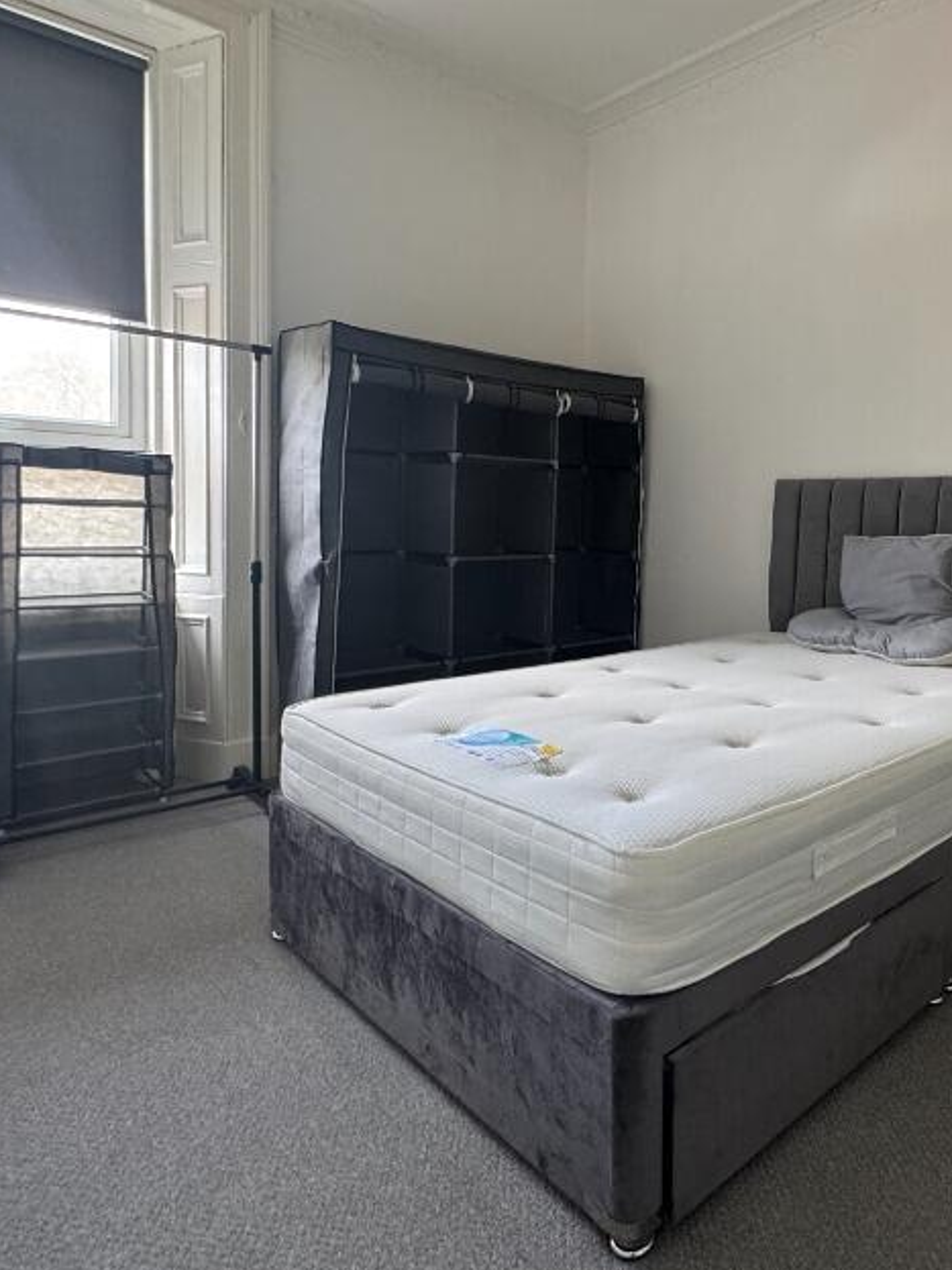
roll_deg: -1.5
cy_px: 550
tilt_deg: -2.4
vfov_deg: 73.6
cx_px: 728
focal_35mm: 23
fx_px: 844
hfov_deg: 55.7
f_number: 2.2
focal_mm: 2.22
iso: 320
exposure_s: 1/86
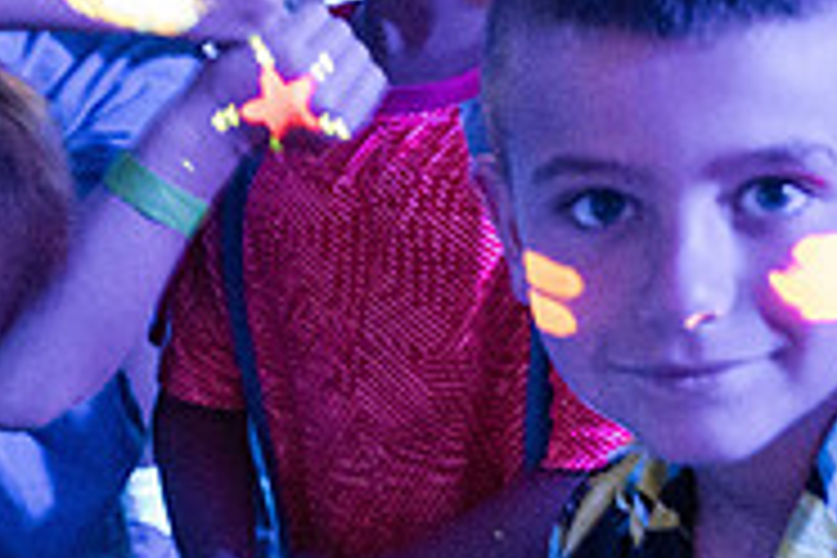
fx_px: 2278
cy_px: 414
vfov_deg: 13.9
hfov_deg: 20.8
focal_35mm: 98
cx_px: 507
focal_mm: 30
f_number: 4
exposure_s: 1/13
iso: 25600
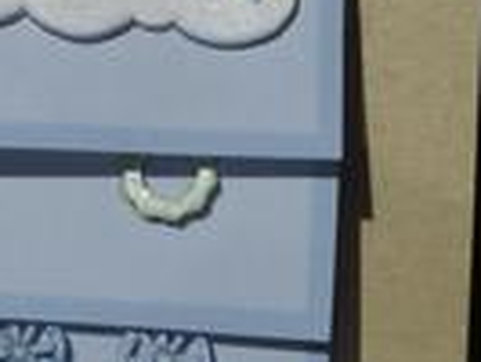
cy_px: 69
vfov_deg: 10.4
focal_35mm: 142
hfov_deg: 13.8
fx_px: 1975
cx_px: 76
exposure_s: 1/1600
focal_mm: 6.9
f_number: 6.3
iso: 80
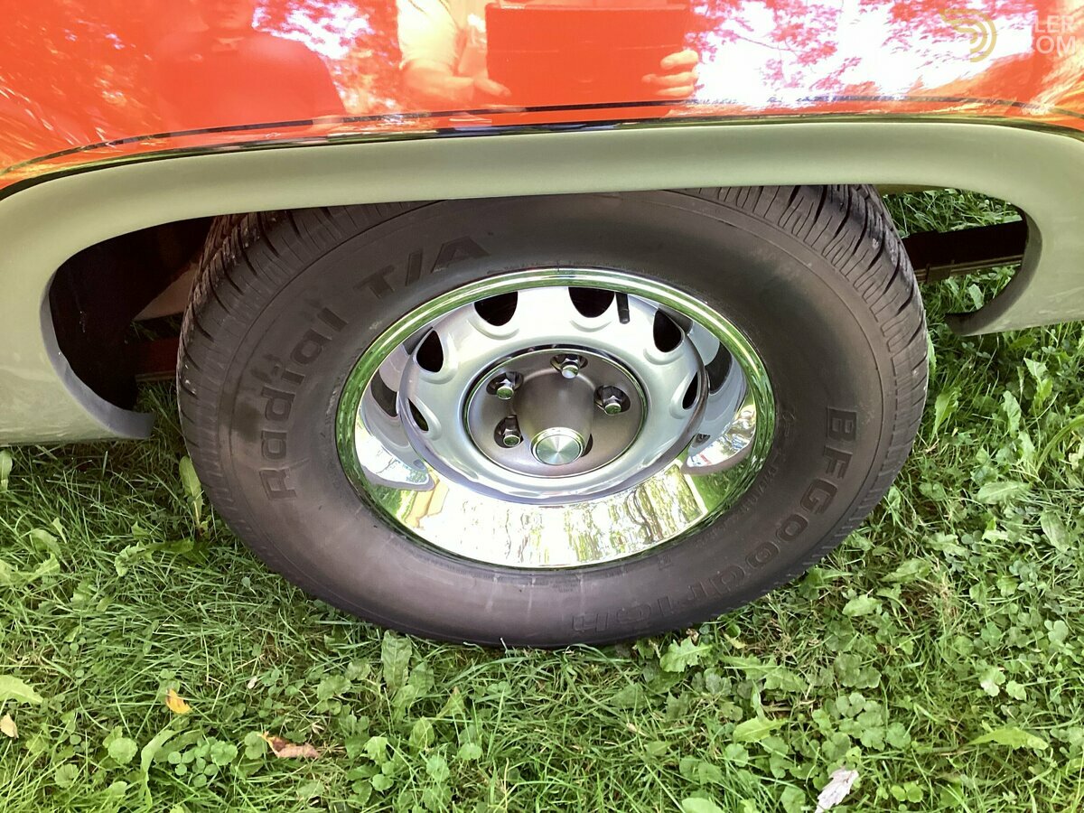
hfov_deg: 58.4
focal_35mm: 31
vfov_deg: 45.4
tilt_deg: -44.8
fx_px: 971
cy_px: 406
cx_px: 542
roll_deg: -2.1
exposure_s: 1/60
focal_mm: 3.3
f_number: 2.4
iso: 125
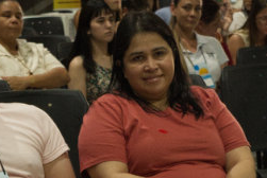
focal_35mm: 167
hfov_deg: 12.3
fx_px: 1240
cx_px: 96
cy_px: 280
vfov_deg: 8.1
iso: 6400
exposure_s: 1/80
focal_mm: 35
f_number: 5.6
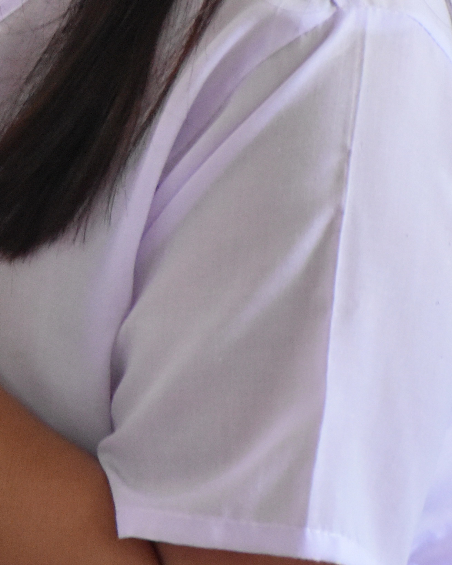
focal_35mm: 413
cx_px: 22
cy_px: 83
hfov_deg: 3.7
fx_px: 6905
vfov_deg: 4.7
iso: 3200
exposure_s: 1/60
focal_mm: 80
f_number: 5.3
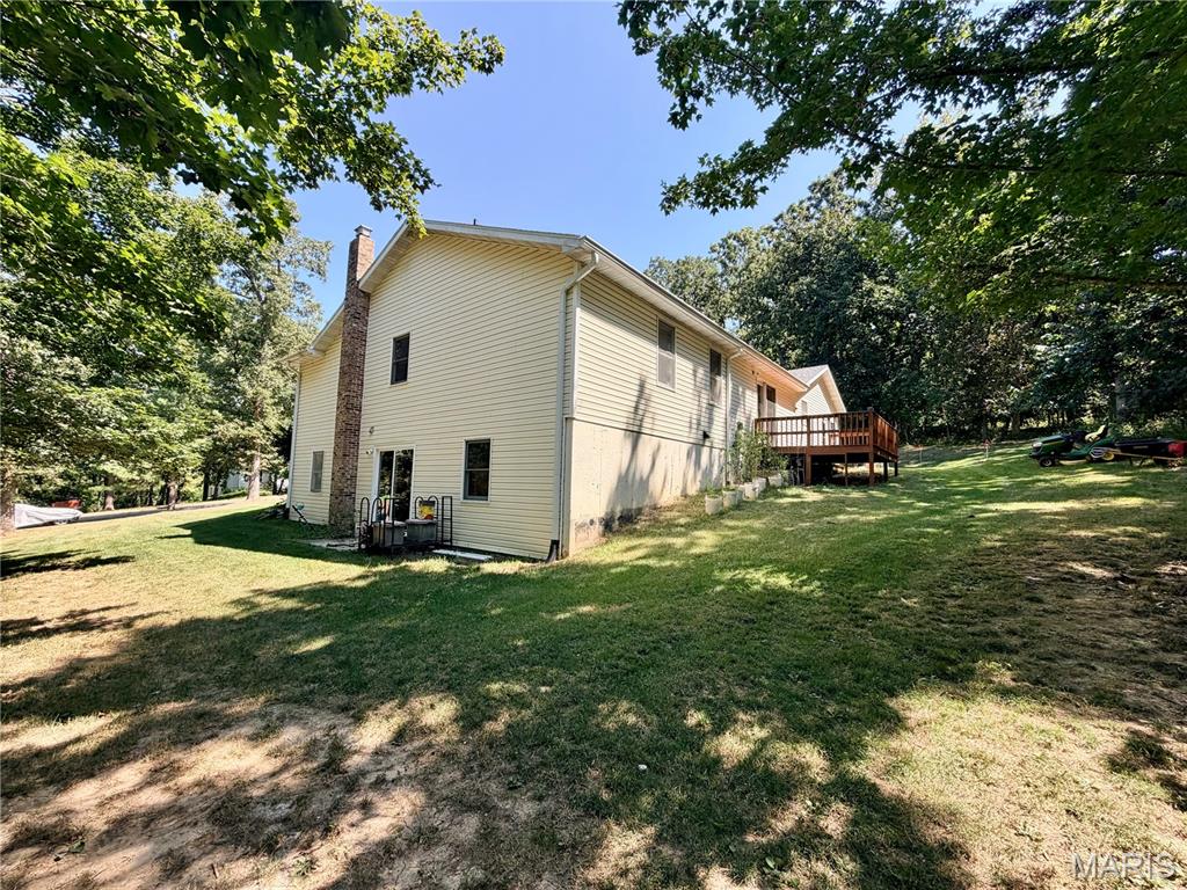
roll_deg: -1.0
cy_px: 445
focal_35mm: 14
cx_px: 594
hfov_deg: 102.1
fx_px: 480
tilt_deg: +5.2
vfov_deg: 85.7
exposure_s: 1/502
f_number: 2.2
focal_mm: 2.22
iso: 50
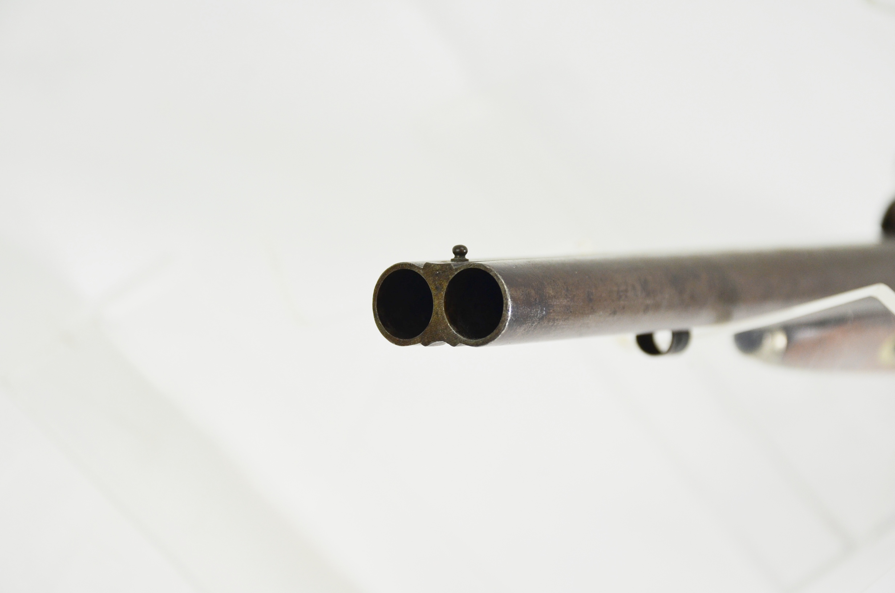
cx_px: 448
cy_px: 296
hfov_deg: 22.0
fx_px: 2307
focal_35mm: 93
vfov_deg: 14.6
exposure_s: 1/250
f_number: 5
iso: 450
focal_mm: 62
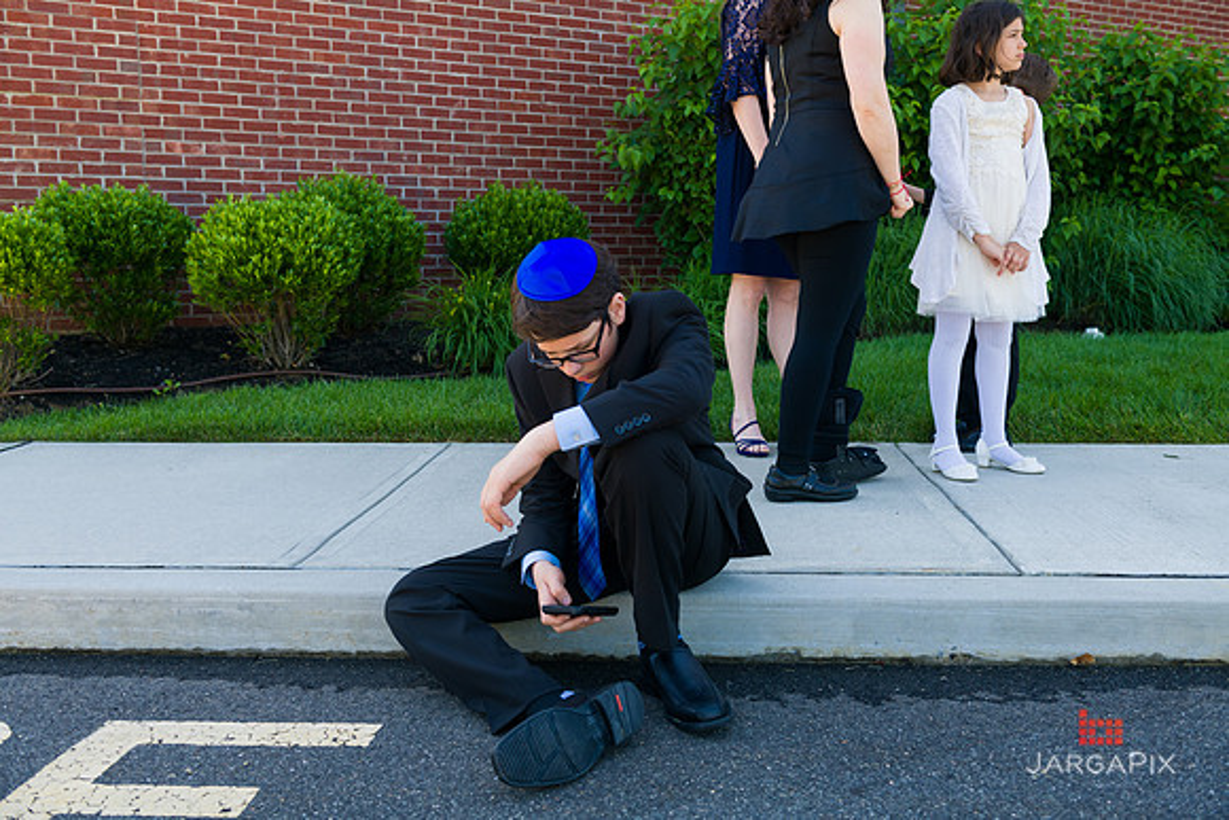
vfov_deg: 37.9
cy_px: 410
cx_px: 614
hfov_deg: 54.4
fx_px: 1195
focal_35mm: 35
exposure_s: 1/250
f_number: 5
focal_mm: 35
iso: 200
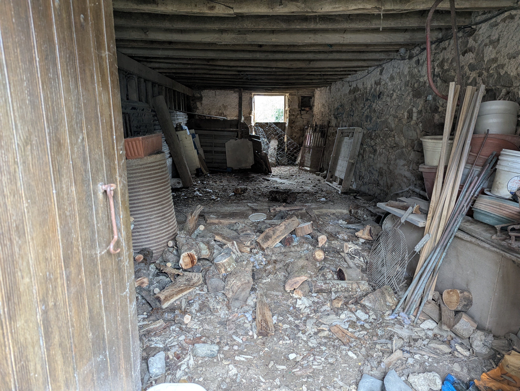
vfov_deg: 56.9
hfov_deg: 71.5
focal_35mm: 24
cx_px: 260
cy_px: 196
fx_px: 361
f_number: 1.85
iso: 279
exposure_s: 1/23.8
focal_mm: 6.81
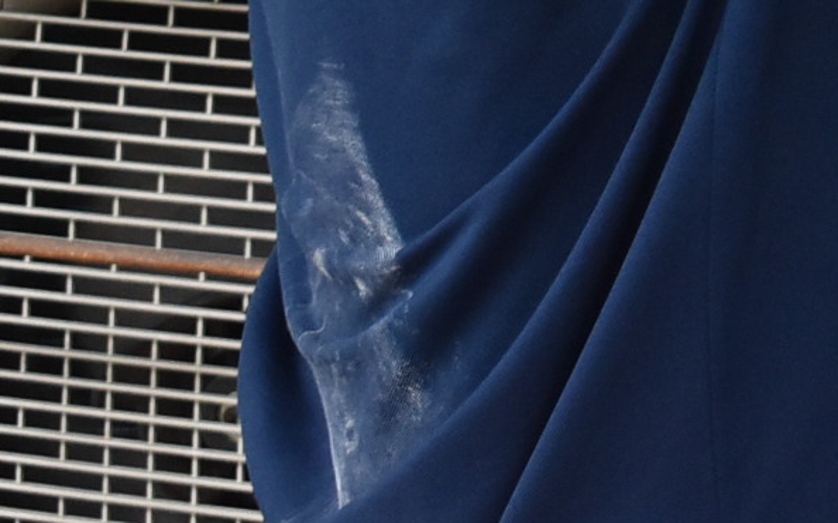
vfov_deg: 4.7
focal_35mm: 270
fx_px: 6155
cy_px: -835
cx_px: 1713
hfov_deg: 7.5
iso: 1250
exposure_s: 1/500
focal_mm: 35
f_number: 6.3
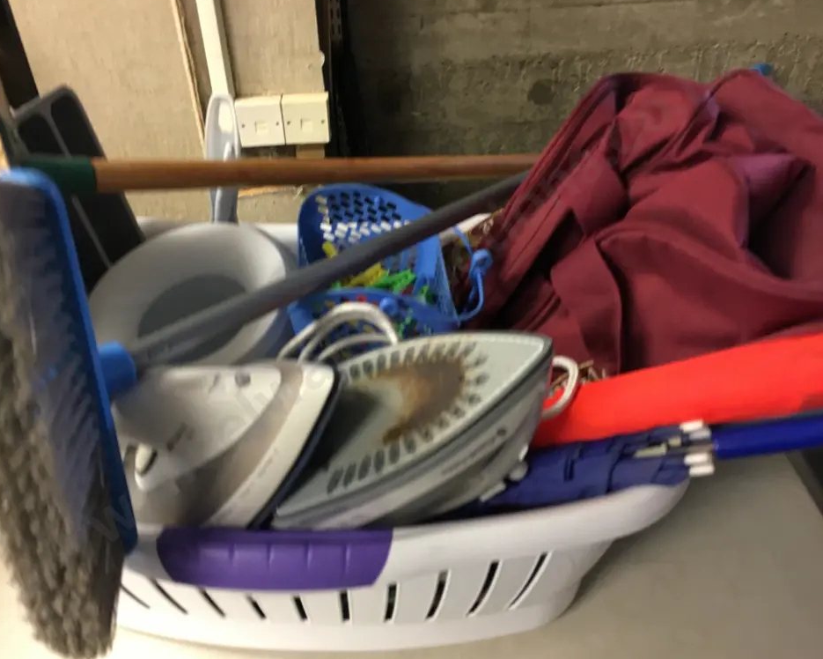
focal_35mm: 31
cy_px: 325
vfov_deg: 47.1
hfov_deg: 57.1
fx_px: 755
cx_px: 374
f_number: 2.2
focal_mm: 4.15
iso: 100
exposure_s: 1/17
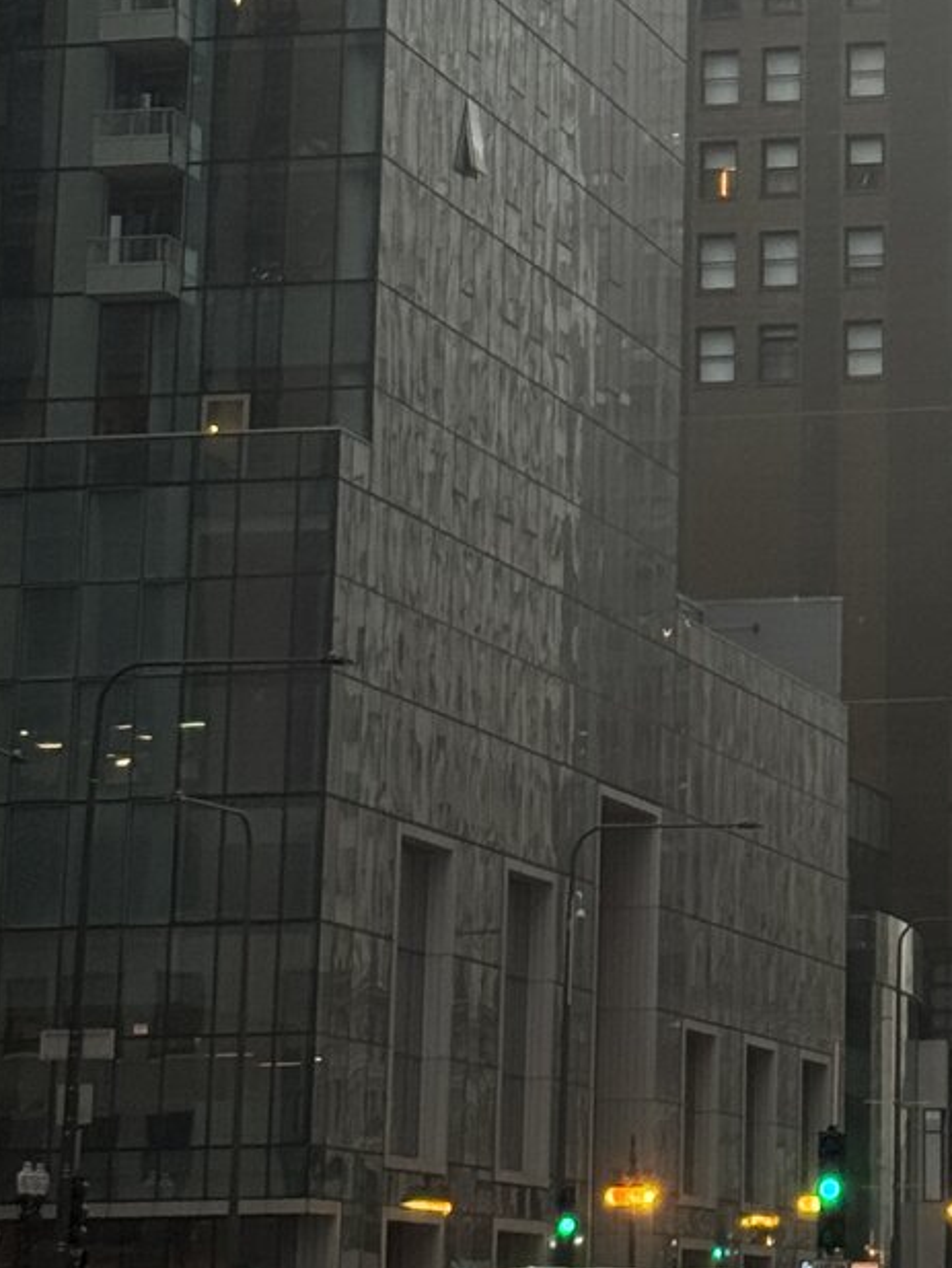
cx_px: 1079
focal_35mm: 140
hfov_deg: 10.5
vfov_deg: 13.9
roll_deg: +0.4
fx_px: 5132
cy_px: -39
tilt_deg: +15.2
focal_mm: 6.76
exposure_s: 1/420
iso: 64
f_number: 1.78
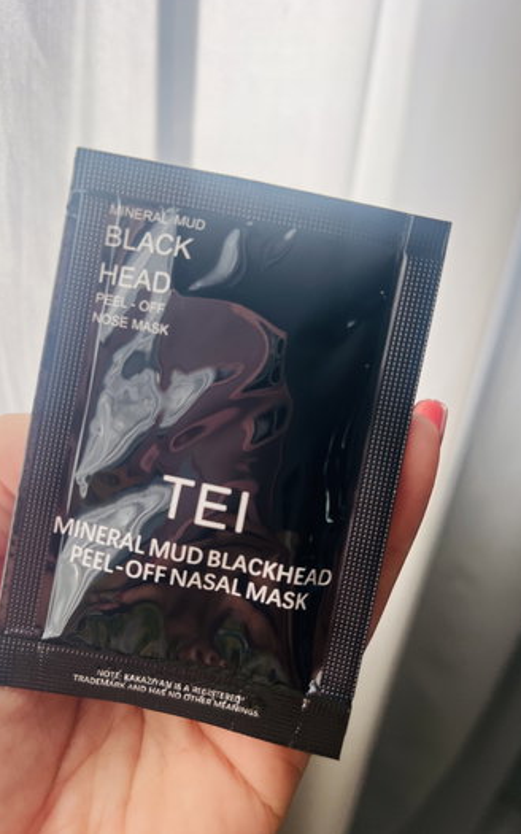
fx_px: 636
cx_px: 240
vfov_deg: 66.5
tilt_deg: -33.3
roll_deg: -4.3
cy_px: 415
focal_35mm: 28
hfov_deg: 44.5
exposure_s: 1/1000
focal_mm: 5.7
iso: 50
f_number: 1.5
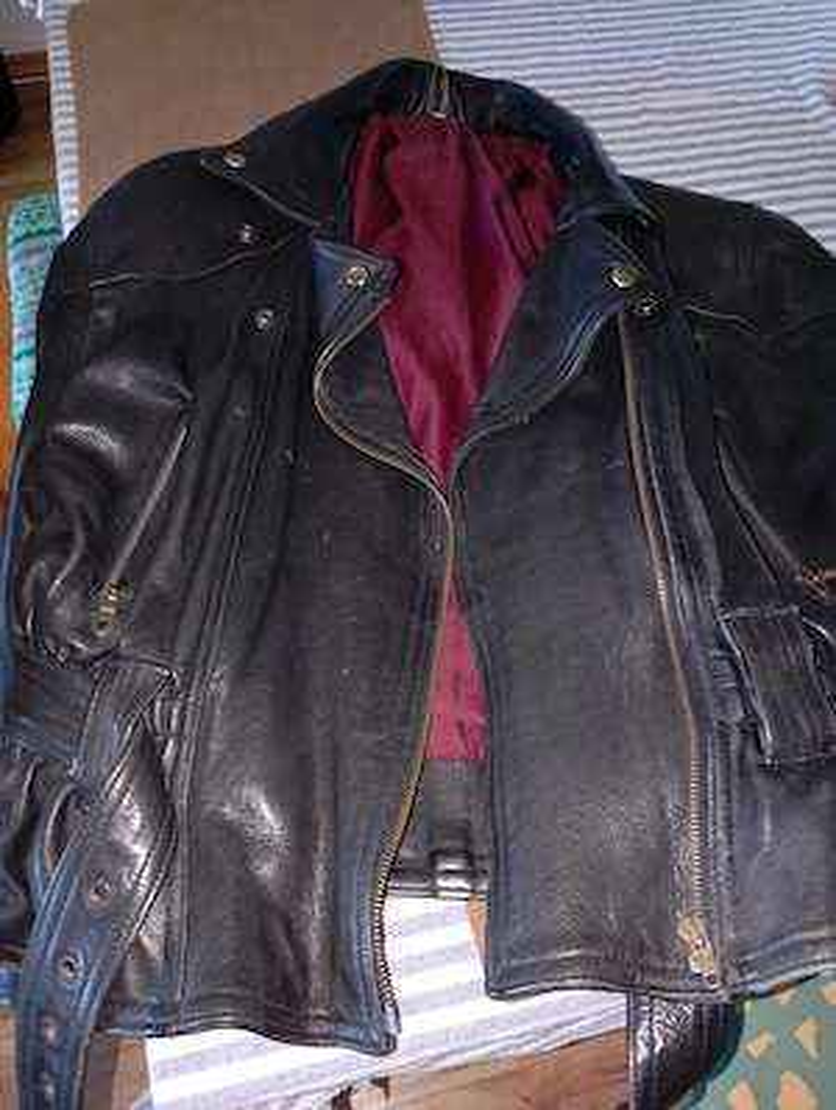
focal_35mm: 28
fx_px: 899
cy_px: 555
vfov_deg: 63.4
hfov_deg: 49.9
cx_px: 418
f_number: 1.8
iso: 593
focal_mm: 4.27
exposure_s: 1/10
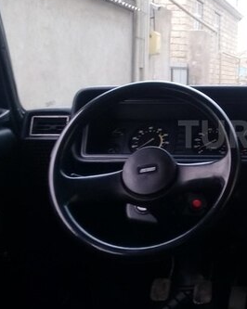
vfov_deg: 31.4
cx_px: 273
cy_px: 134
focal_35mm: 60
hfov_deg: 23.7
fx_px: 549
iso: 64
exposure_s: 1/33
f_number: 2.2
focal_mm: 3.3
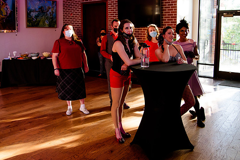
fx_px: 223
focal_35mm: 34
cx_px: 122
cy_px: 57
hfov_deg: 56.5
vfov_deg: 39.0
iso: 1600
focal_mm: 24
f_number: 4
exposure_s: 1/160
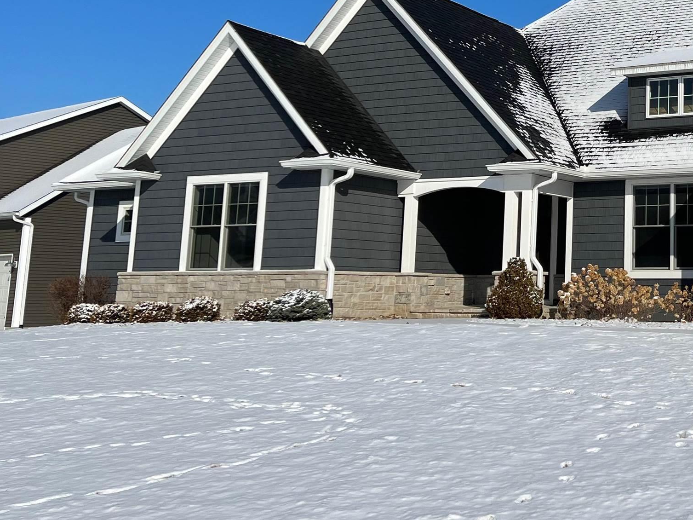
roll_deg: -0.8
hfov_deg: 33.4
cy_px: 92
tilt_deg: +10.2
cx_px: 676
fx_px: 1061
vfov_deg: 26.9
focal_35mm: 53
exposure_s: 1/9434
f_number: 1.5
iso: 50
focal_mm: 5.7
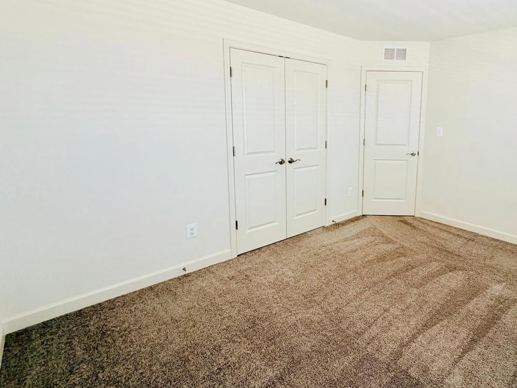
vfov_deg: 65.5
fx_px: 299
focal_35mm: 20
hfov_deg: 79.5
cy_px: 159
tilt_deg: -9.0
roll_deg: -1.0
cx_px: 337
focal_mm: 2.22
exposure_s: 1/121
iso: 250
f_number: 2.2
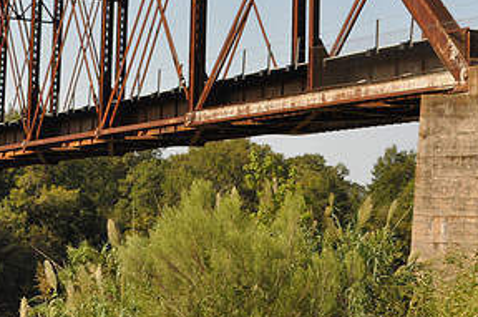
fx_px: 1604
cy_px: 21
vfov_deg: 11.2
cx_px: 181
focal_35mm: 121
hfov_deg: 16.9
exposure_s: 1/250
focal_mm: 40
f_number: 8
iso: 200
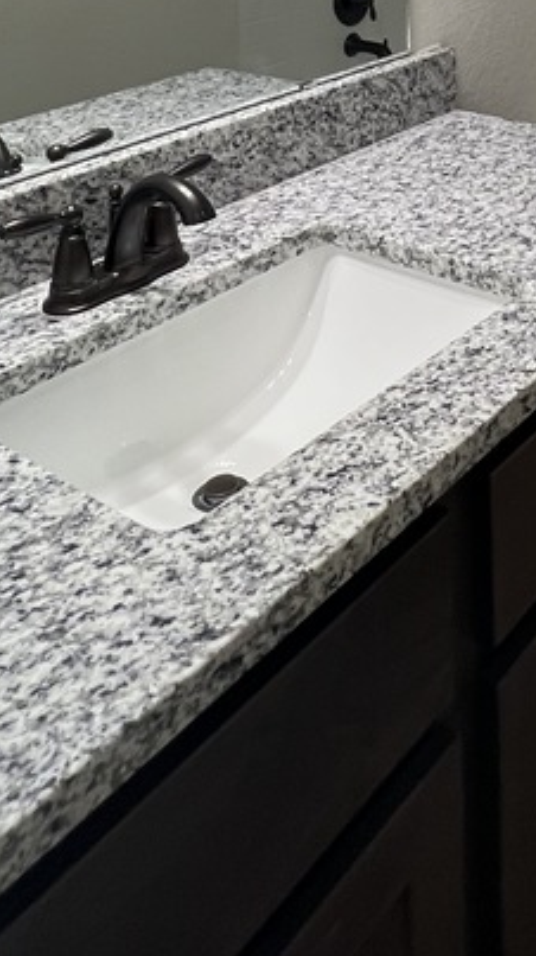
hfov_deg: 28.8
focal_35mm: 38
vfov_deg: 40.0
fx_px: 962
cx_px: 555
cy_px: -154
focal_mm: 1.57
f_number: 1.8
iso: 250
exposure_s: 1/120
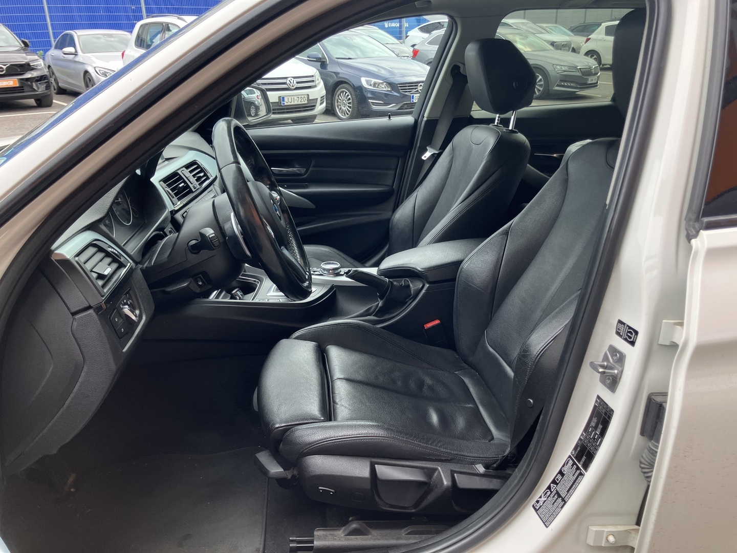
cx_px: 368
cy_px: 276
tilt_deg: -21.1
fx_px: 596
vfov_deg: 49.7
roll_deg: +2.9
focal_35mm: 28
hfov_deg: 63.4
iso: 32
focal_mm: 3.99
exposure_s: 1/148
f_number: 1.8
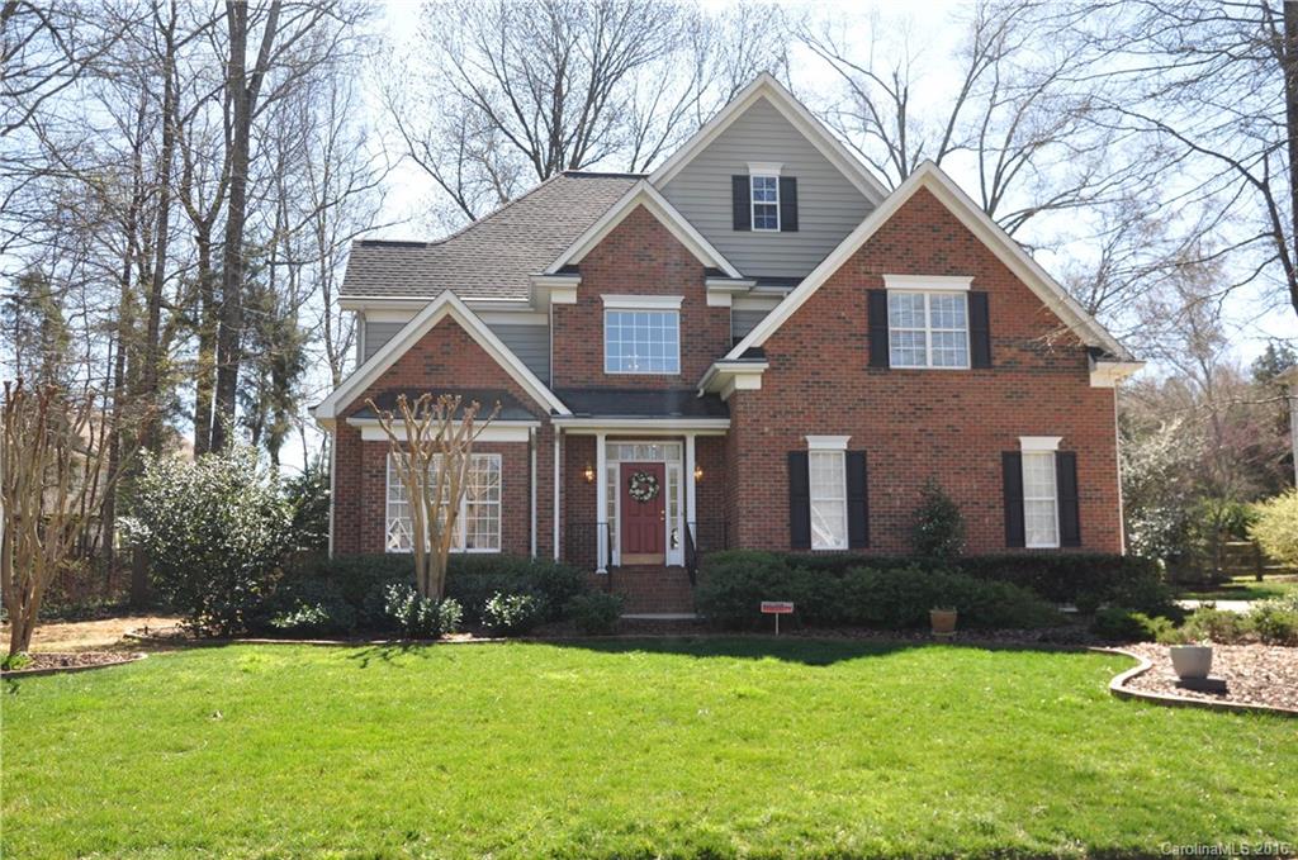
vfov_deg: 39.8
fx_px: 1188
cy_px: 430
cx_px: 649
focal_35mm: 33
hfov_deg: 57.3
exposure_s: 1/200
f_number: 7.1
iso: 200
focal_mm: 22
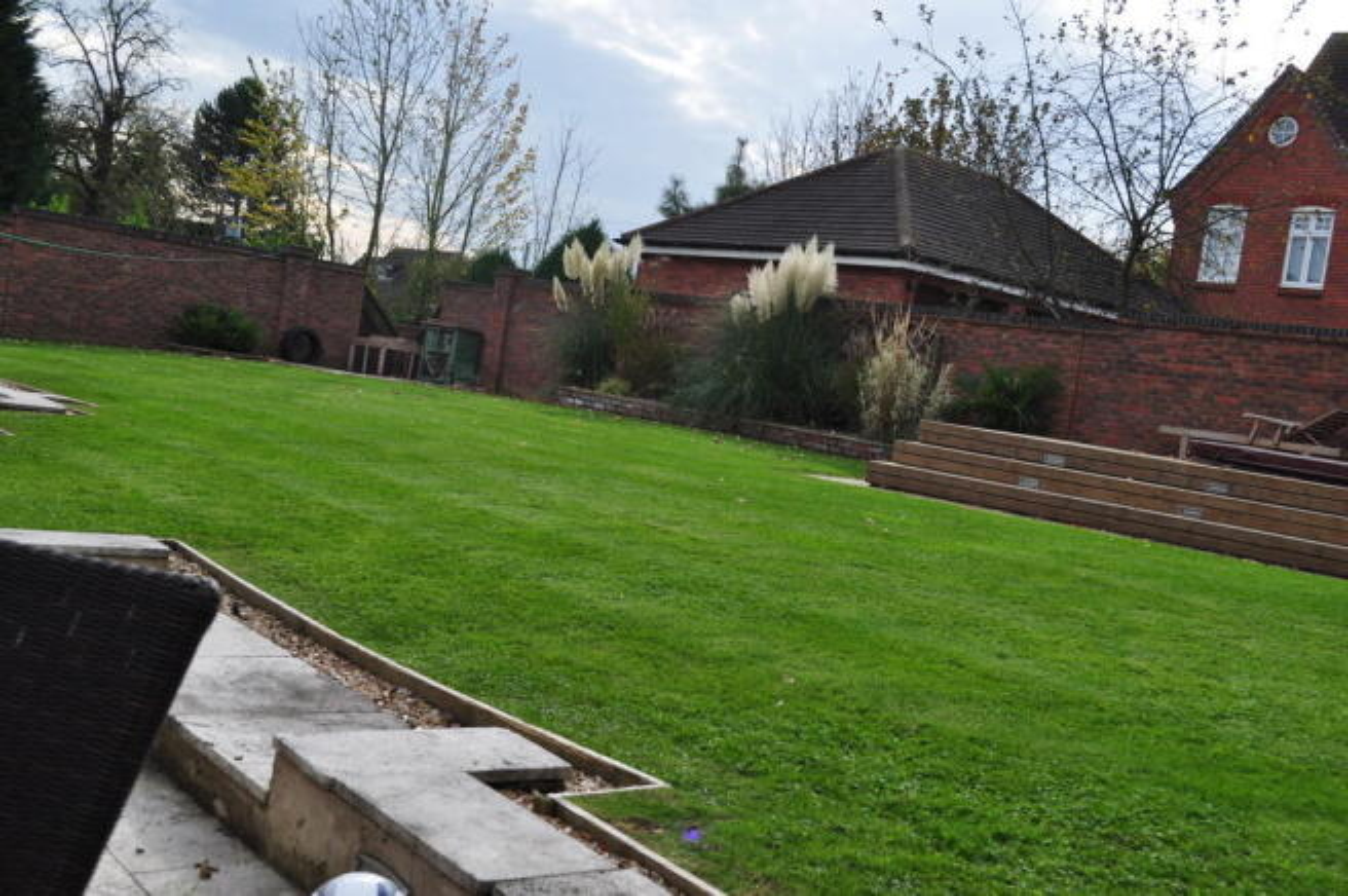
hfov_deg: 49.6
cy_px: 448
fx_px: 1459
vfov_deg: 34.1
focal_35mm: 39
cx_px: 674
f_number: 7.1
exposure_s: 1/640
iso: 400
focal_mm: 26
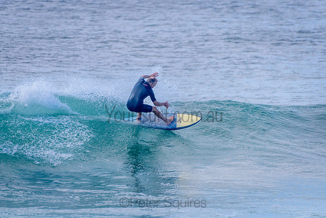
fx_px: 5547
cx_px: 145
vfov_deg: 2.2
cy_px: 113
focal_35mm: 612
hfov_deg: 3.4
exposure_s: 1/2000
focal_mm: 500
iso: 360
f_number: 5.6
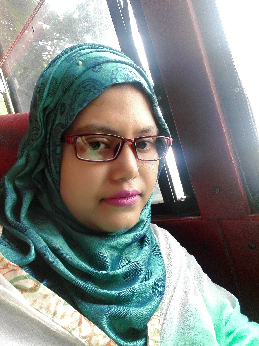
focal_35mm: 27
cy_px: 173
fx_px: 269
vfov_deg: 65.3
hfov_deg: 51.4
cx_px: 130
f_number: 2
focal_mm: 2.61
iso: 290
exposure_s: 1/14
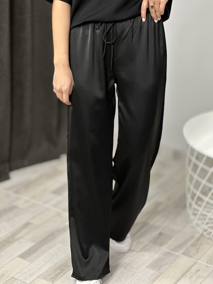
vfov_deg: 25.3
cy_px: 142
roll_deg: -1.1
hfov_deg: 19.1
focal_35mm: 77
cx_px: 106
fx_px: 632
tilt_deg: -22.7
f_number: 2.8
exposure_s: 1/33
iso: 200
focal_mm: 9
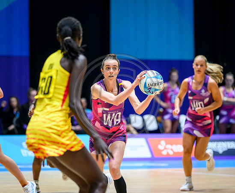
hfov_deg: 8.4
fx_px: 1605
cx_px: 110
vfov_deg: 6.9
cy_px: 96
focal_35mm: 229
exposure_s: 1/1250
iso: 2500
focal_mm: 200
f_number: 3.5
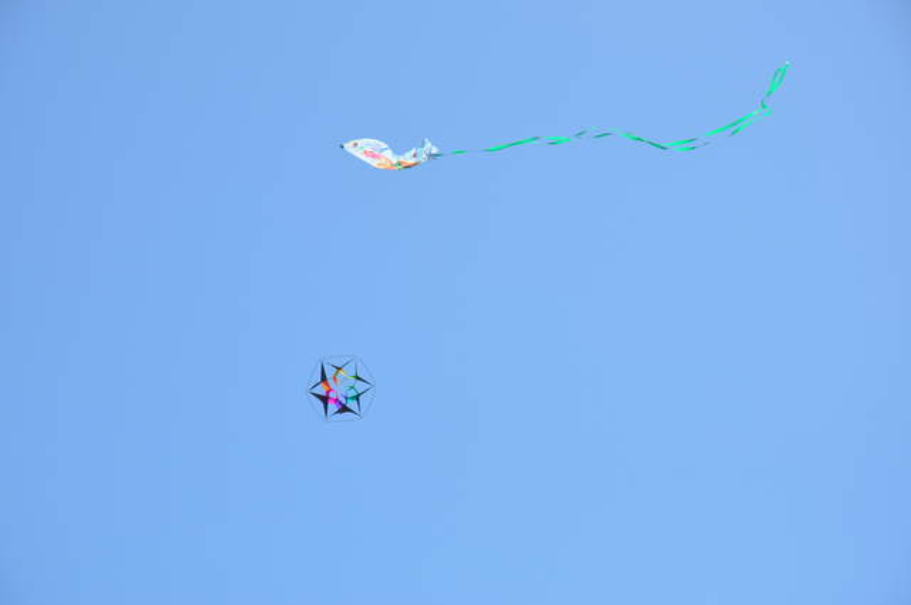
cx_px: 456
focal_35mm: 158
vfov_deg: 8.7
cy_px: 302
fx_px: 3981
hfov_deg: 13.1
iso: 200
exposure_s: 1/500
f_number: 11
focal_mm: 105
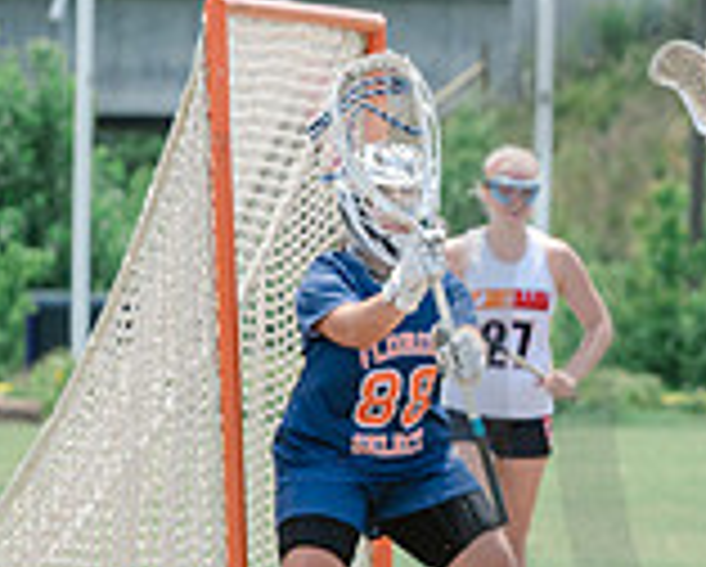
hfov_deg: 3.3
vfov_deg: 2.7
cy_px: 457
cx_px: 1539
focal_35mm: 573
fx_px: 11988
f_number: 5
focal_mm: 135
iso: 400
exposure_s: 1/1600
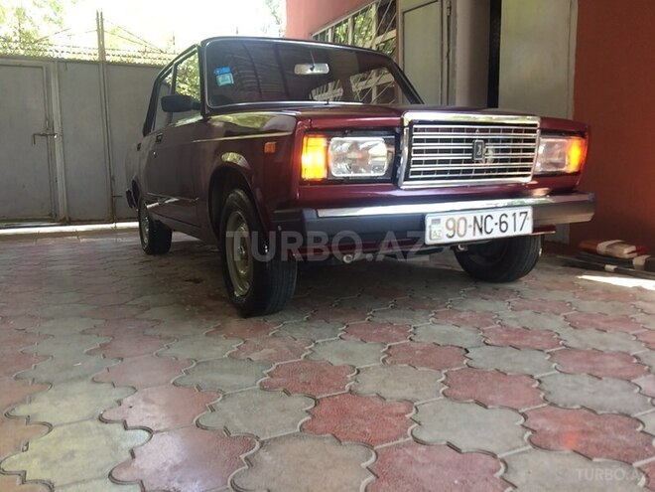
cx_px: 328
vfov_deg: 48.2
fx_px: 549
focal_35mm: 29
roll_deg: +0.4
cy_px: 246
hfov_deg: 61.7
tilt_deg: -6.3
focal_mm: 4.15
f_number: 2.2
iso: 64
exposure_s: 1/100
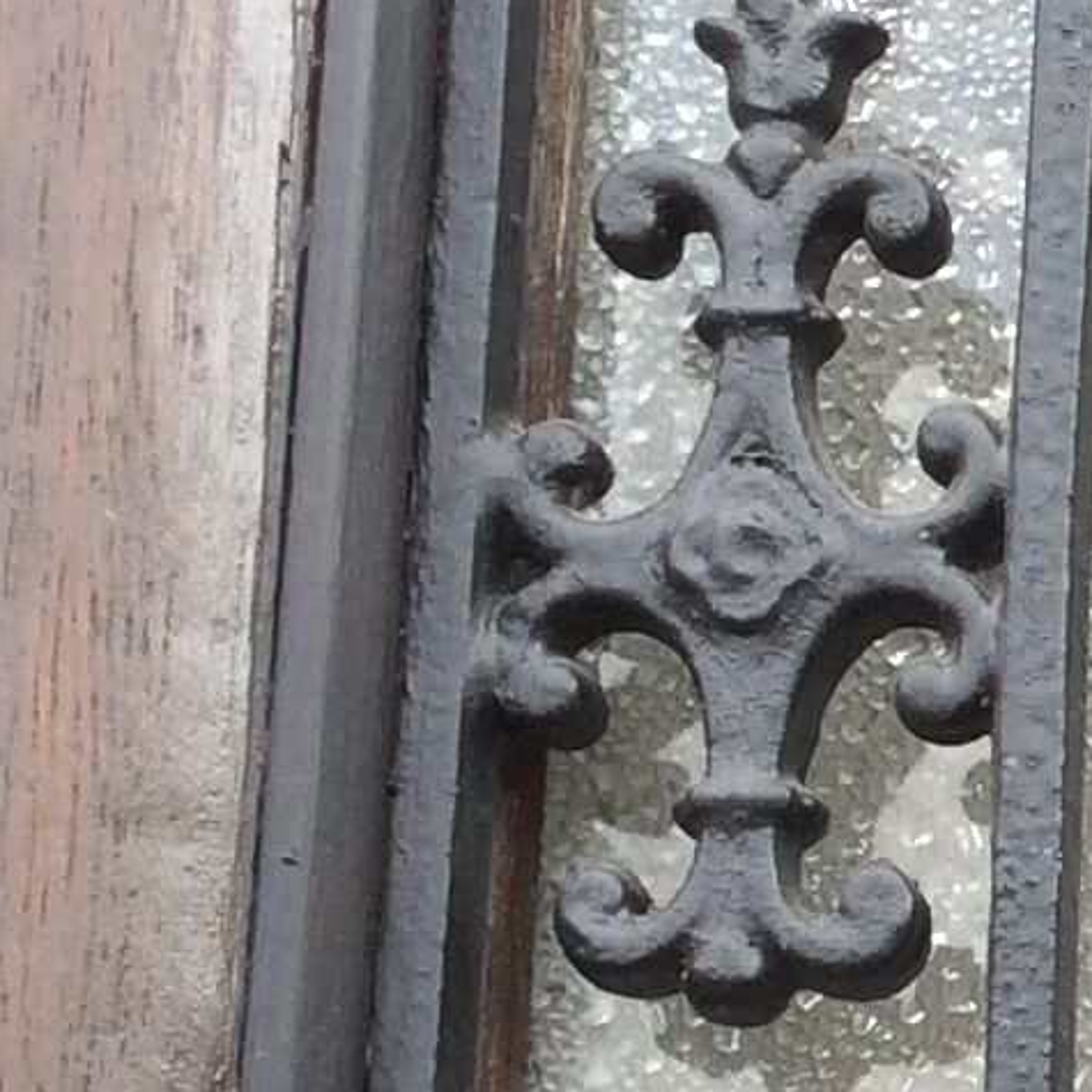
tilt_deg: +7.9
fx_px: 5496
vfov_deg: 11.3
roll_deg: +1.6
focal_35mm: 154
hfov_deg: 10.6
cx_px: 2000
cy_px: 563
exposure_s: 1/190
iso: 32
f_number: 2.4
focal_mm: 3.3
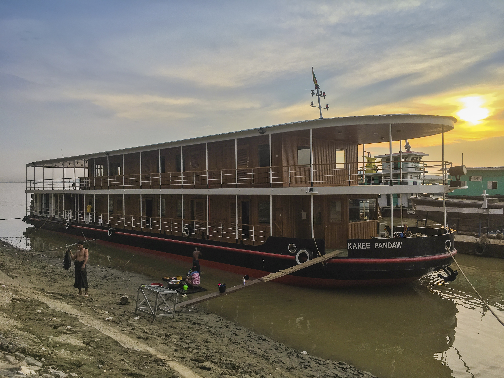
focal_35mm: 29
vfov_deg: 48.2
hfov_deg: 61.7
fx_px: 422
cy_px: 189
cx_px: 252
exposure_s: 1/640
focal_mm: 4.15
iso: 25
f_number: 2.2
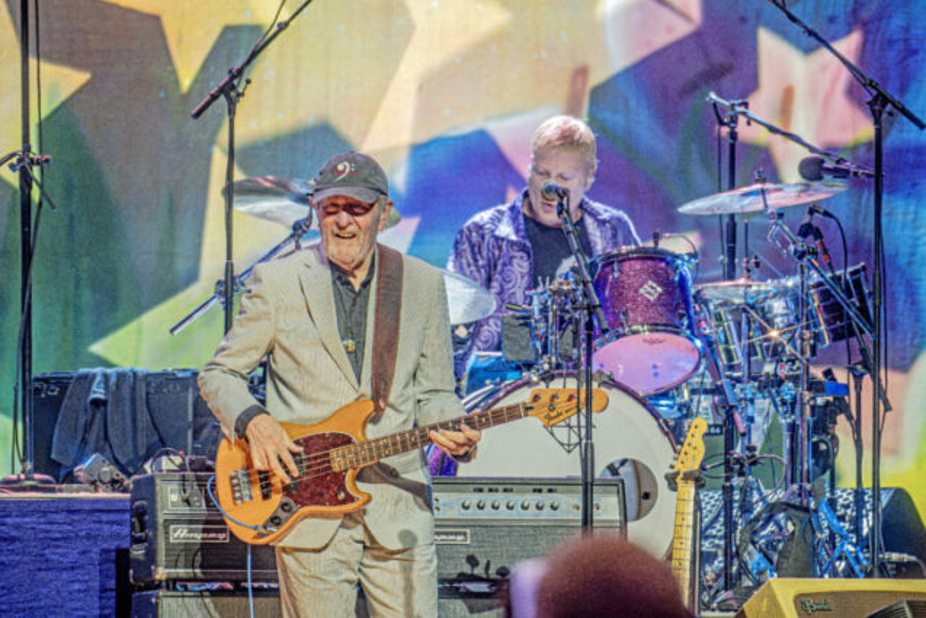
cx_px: 464
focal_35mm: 402
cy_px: 309
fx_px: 10342
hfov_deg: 5.1
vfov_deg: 3.4
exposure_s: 1/80
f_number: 8
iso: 2000
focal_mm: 400
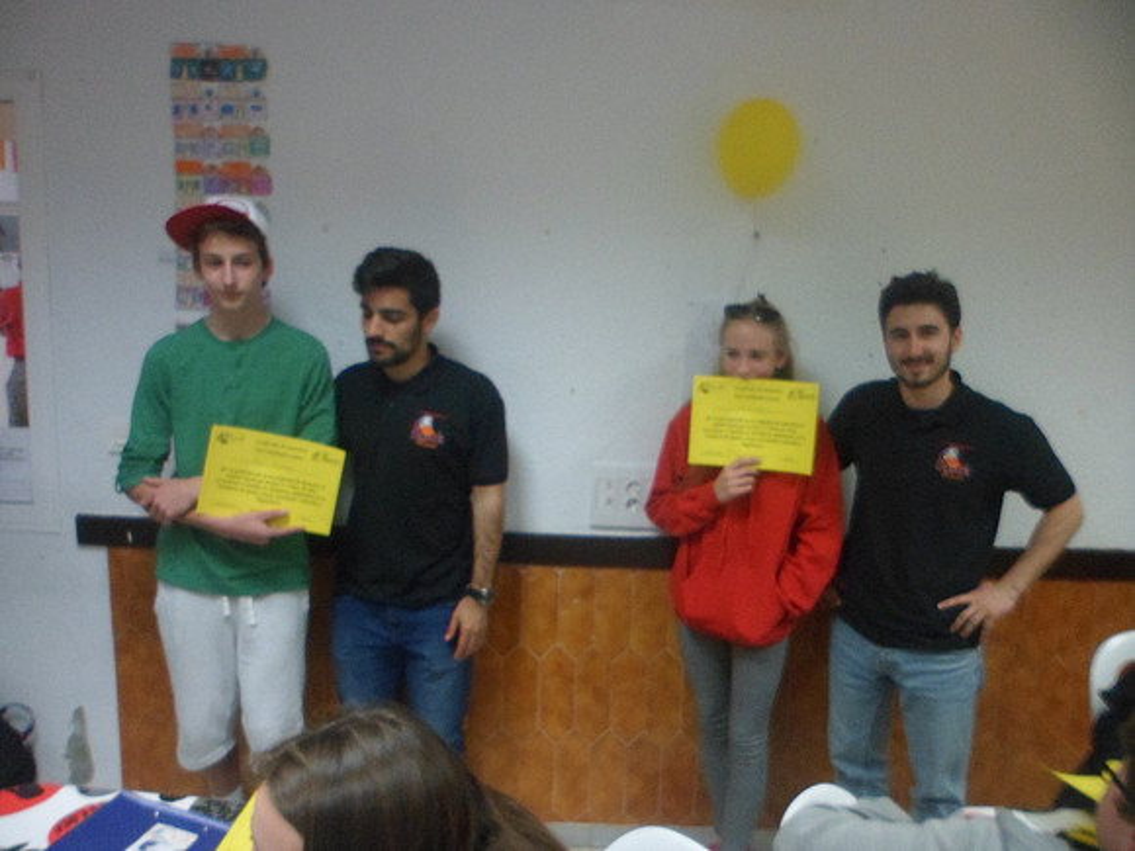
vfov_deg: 53.1
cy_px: 426
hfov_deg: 67.3
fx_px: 852
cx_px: 568
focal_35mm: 26
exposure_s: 1/45
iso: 400
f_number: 3.3
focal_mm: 4.9
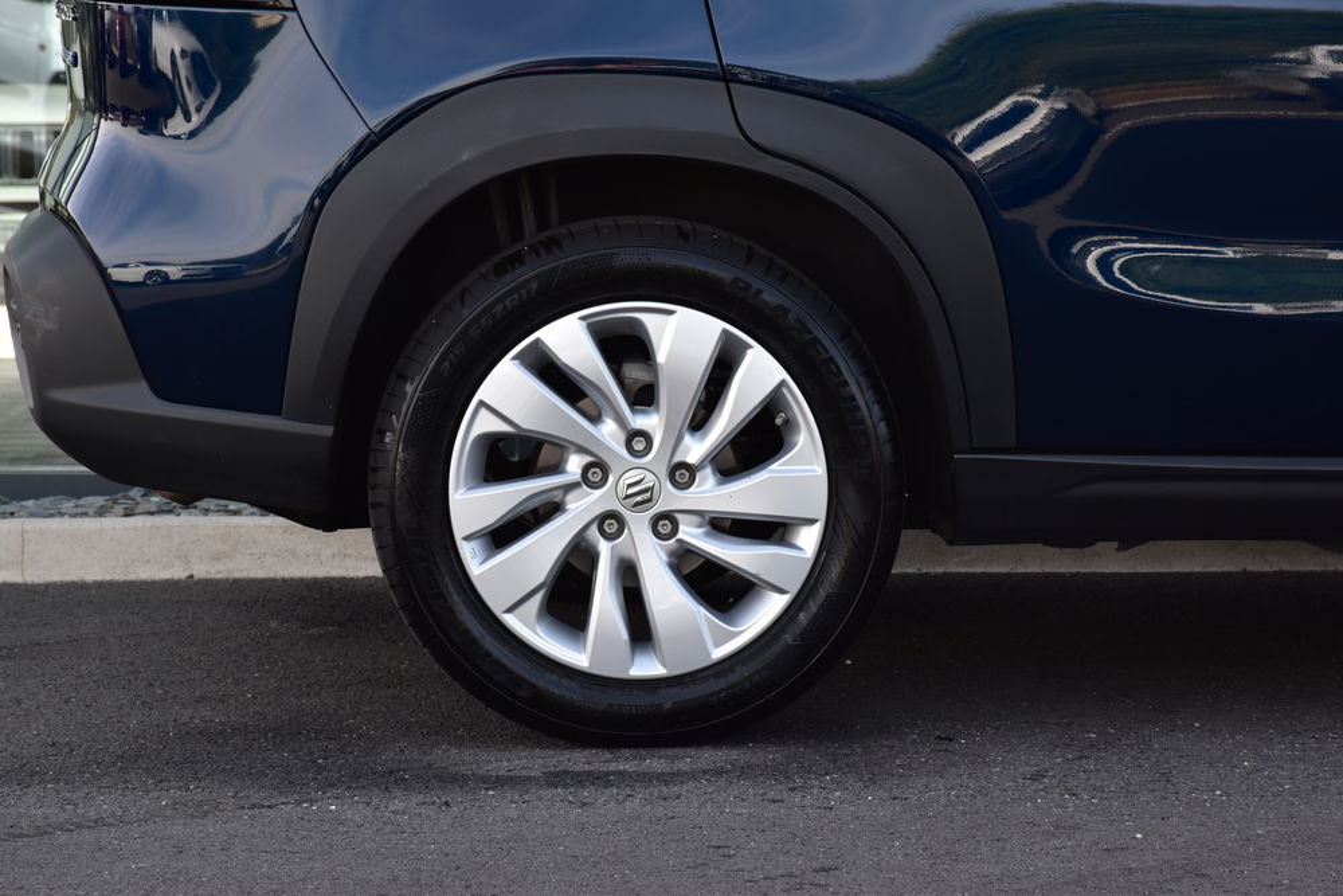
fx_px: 5316
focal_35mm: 142
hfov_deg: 14.4
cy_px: 448
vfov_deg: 9.6
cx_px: 672
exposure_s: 1/200
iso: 400
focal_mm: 95
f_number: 10
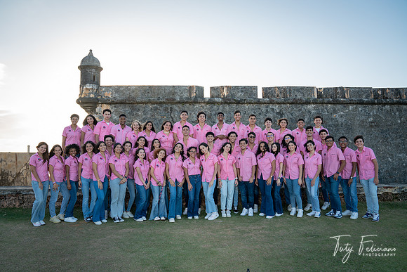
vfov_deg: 49.6
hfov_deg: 69.4
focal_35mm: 26
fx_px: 294
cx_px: 204
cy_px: 136
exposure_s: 1/160
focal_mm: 26
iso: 125
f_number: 4.5
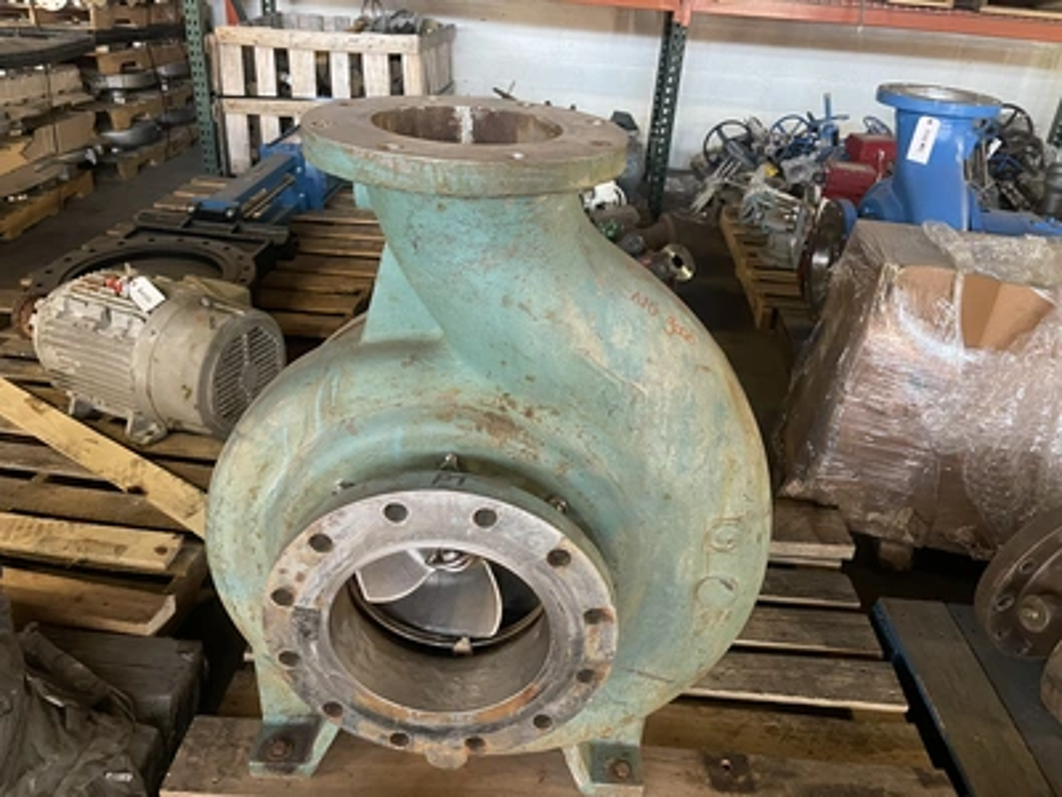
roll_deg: -4.7
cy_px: 398
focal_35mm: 26
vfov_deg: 53.1
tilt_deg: -31.9
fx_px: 798
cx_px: 531
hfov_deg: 67.3
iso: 500
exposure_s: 1/30
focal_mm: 5.1
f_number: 1.6
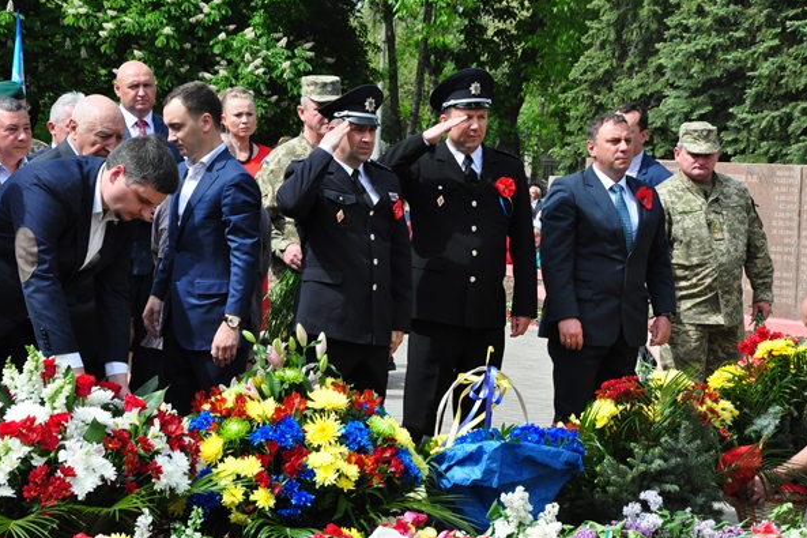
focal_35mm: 88
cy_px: 269
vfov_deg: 15.5
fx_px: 1972
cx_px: 403
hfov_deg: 23.1
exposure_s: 1/1000
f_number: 10
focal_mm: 58
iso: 800
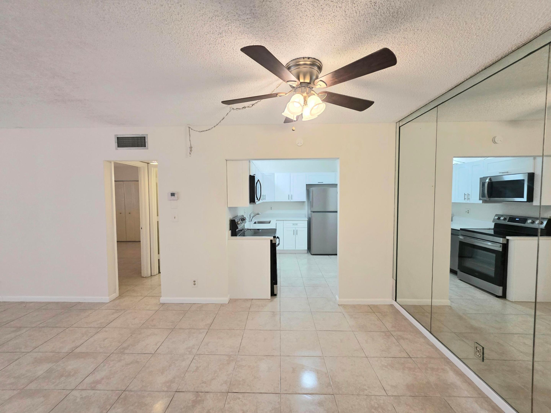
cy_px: 206
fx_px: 207
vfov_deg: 89.9
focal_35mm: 13
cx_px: 276
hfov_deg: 106.2
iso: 250
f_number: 1.9
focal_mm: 2.2
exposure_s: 1/120
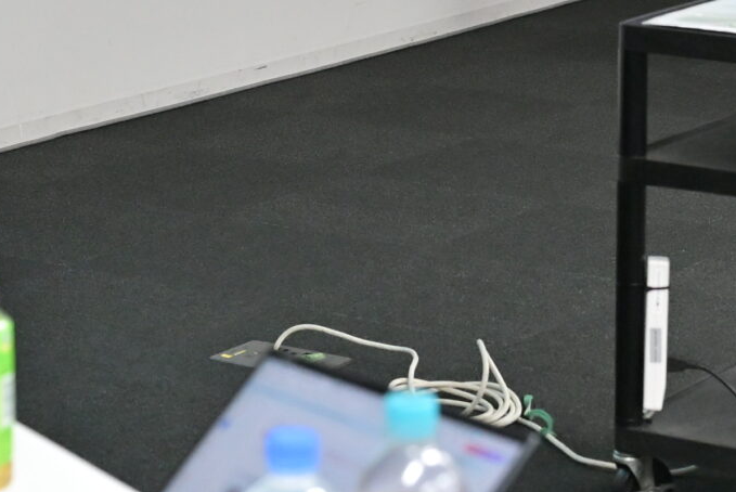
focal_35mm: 147
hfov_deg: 13.9
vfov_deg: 9.1
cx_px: 332
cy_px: -209
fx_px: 3008
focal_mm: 39
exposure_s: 1/400
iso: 3200
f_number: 3.2
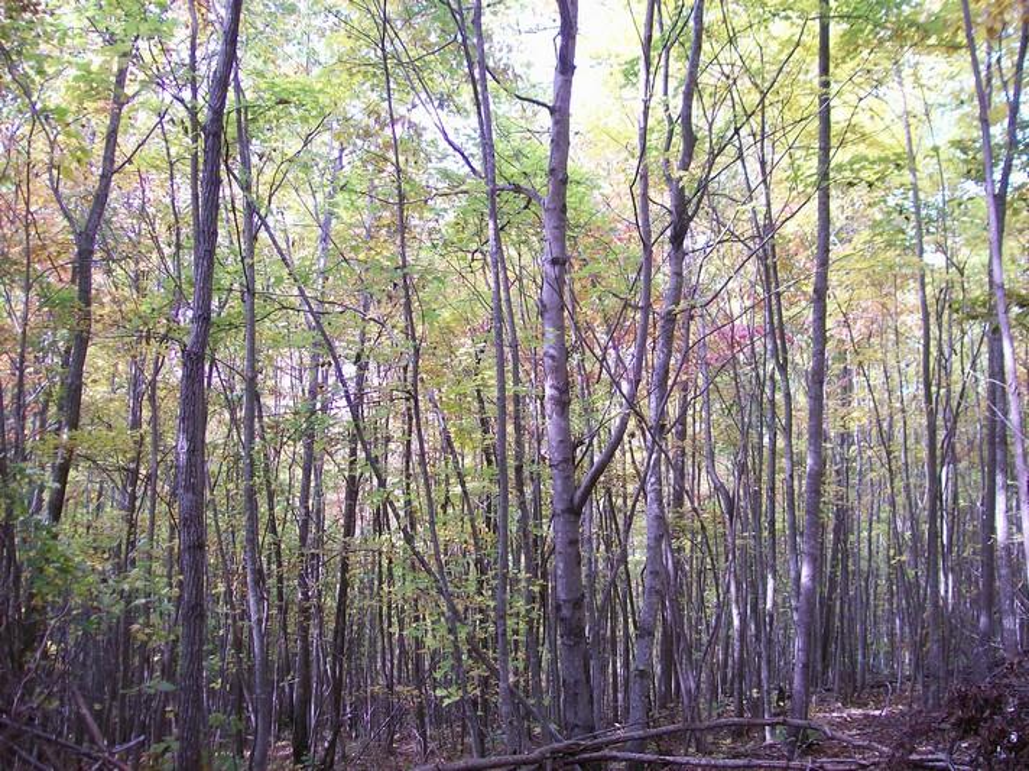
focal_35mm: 36
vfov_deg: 39.6
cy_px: 386
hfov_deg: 51.4
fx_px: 1069
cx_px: 514
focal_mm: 6
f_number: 2.7
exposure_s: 1/65.5
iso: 80
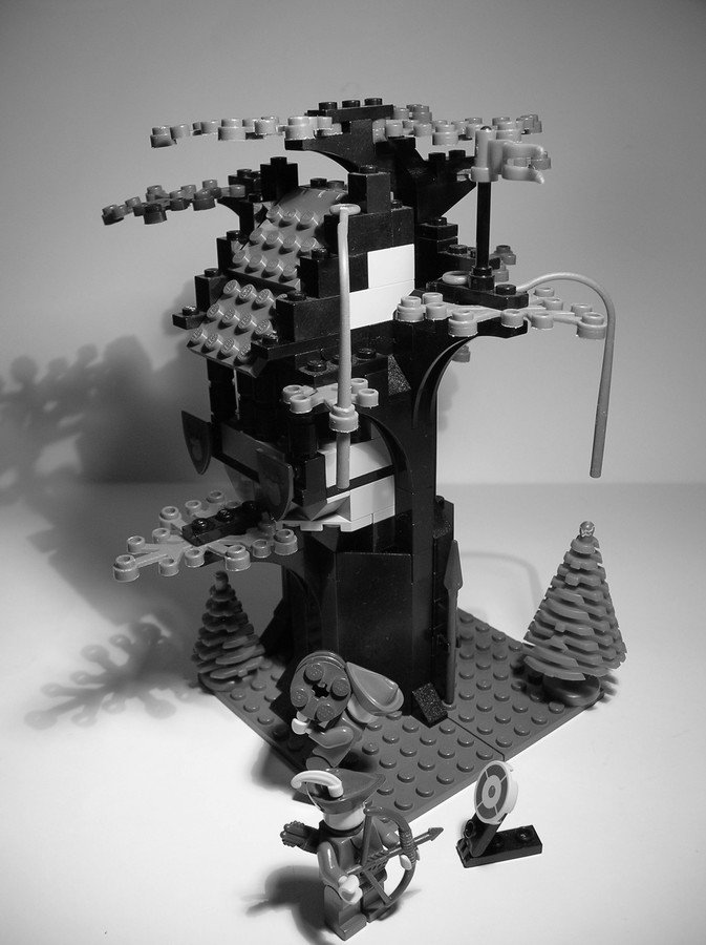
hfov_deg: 41.7
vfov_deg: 54.0
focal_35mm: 34
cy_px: 472
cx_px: 353
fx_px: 926
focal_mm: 5.7
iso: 50
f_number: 2.9
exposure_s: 1/29.1
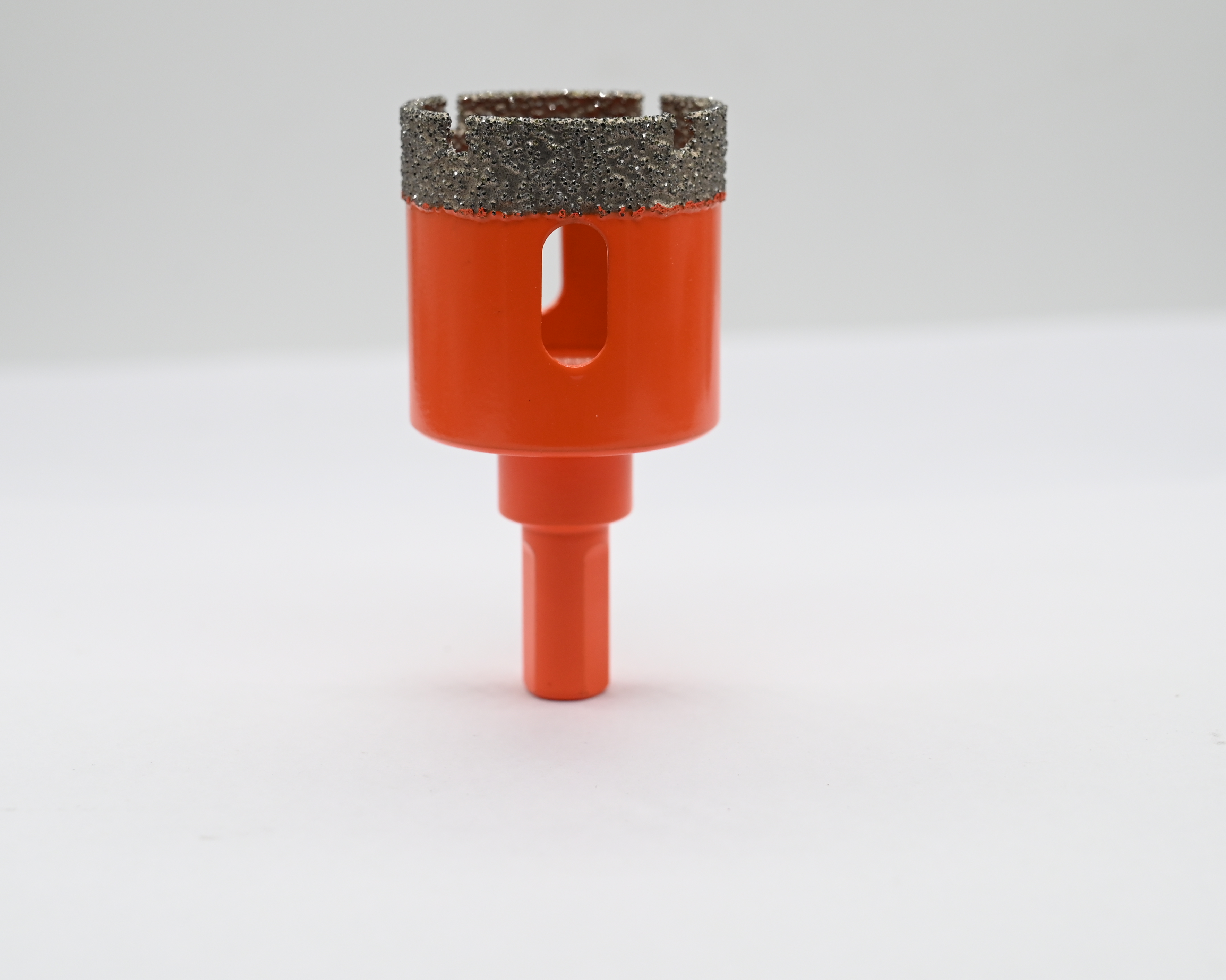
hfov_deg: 27.5
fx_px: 2504
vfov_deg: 22.1
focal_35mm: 69
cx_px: 642
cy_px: 369
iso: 500
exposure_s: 1/500
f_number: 6.3
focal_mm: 43
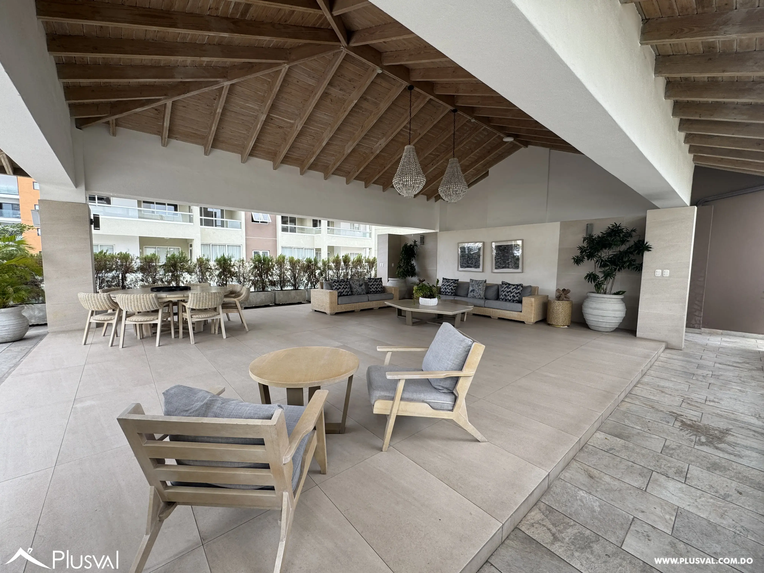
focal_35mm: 14
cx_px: 382
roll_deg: +0.5
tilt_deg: -4.5
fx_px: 309
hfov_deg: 102.1
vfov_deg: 85.7
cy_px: 286
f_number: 2.2
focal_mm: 2.22
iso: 40
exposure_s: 1/196
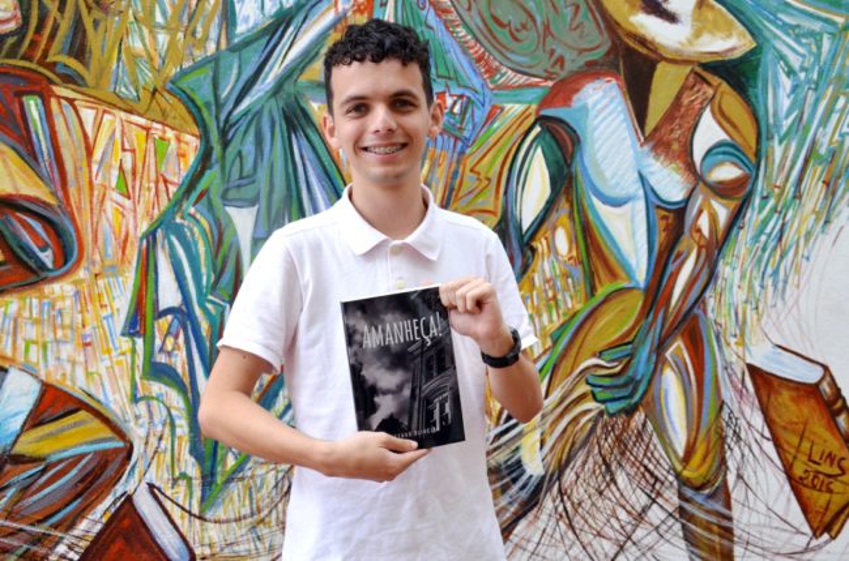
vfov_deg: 29.7
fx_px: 1059
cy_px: 280
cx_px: 424
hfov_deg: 43.7
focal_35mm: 45
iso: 1600
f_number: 8
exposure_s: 1/250
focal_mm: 30
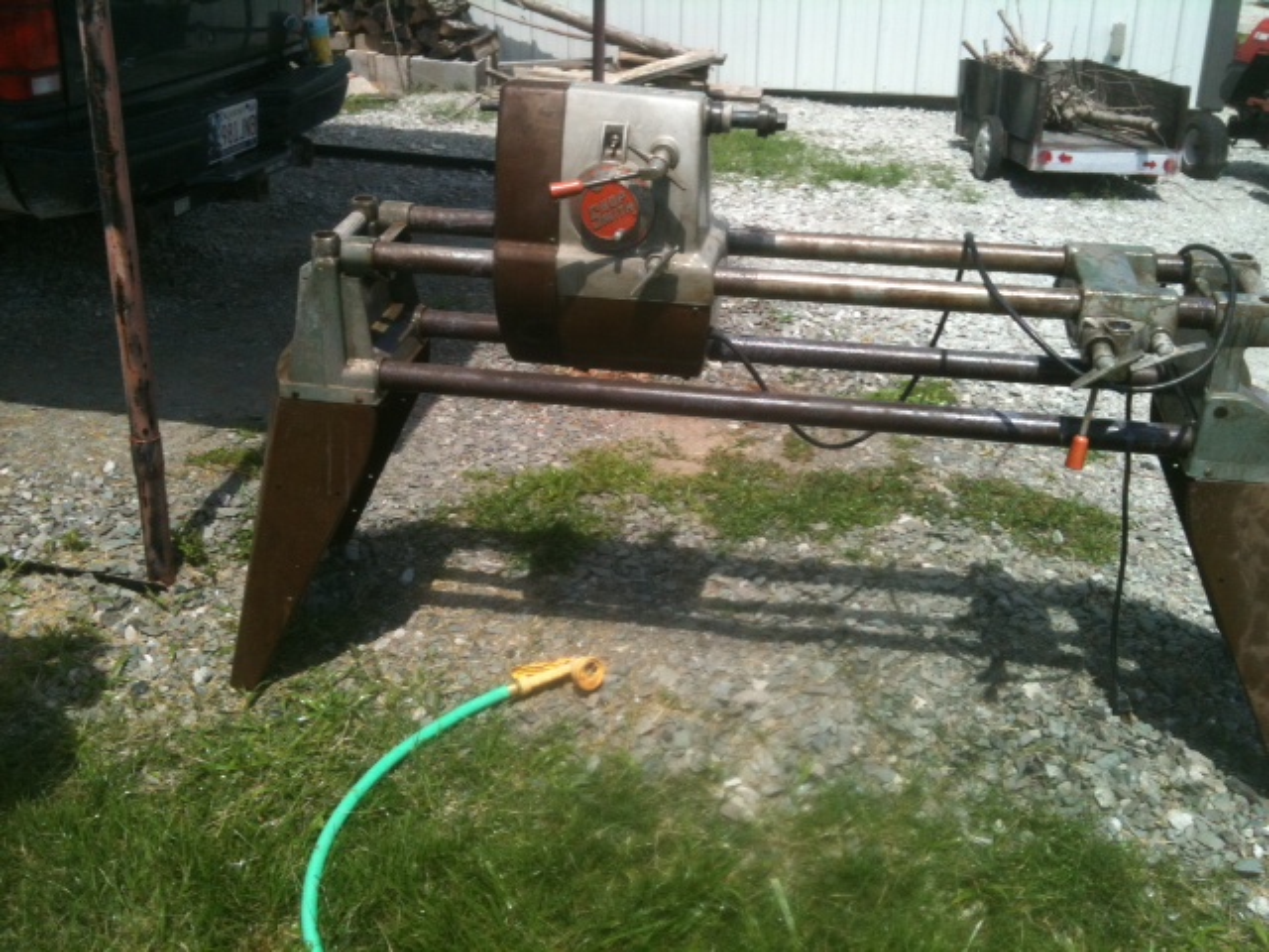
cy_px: 476
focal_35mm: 35
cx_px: 634
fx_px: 1283
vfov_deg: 40.7
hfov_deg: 52.6
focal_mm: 3.85
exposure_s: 1/763
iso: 64
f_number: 2.8
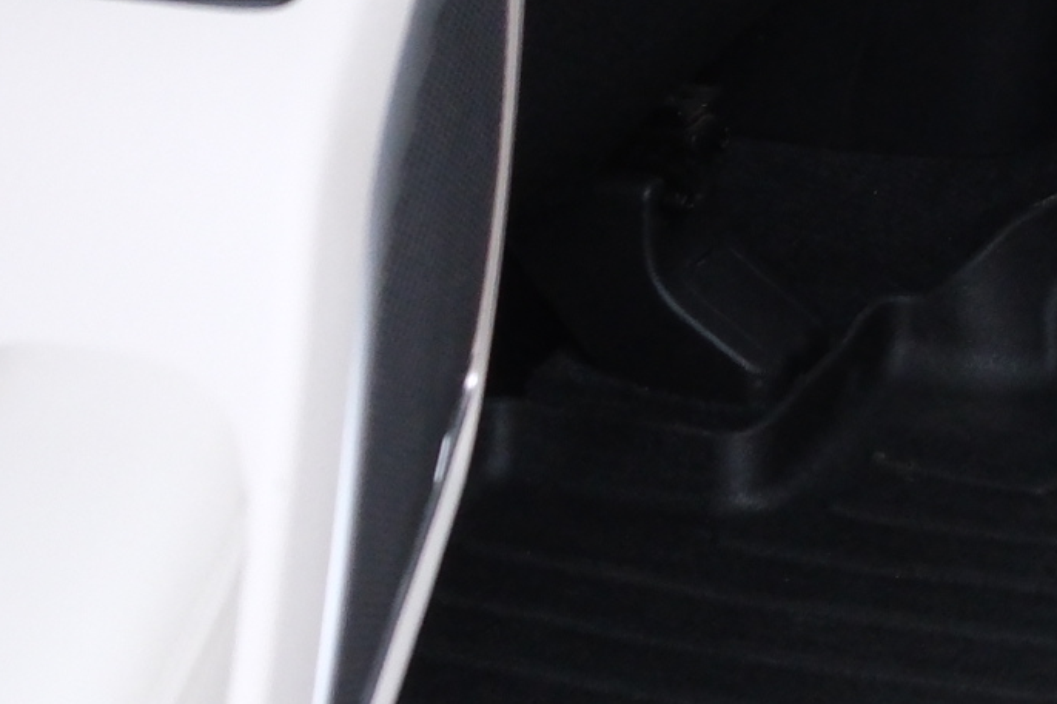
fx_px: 5753
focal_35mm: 196
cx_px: 2051
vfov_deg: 6.7
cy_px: -934
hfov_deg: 9.8
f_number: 5.6
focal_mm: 23
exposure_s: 1/340
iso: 1250
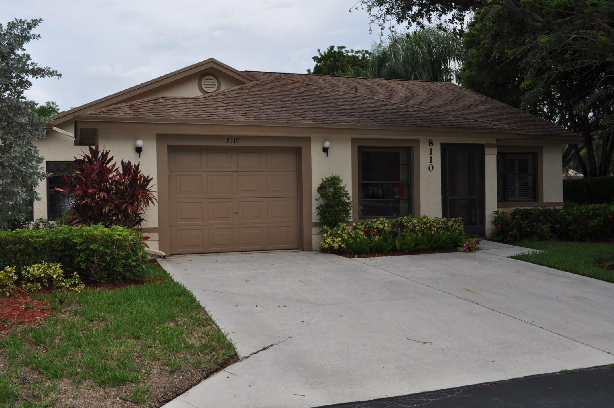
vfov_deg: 36.8
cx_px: 307
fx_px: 613
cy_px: 204
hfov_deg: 53.2
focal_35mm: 36
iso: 200
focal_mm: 24
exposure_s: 1/200
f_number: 7.1
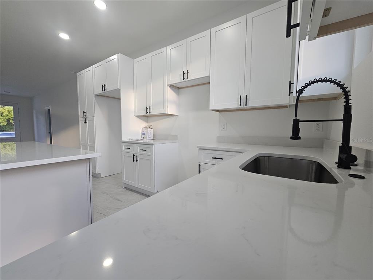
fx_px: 140
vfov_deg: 89.9
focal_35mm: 13
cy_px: 140
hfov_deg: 106.2
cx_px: 186
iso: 100
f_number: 2.2
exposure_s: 1/60
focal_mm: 2.2
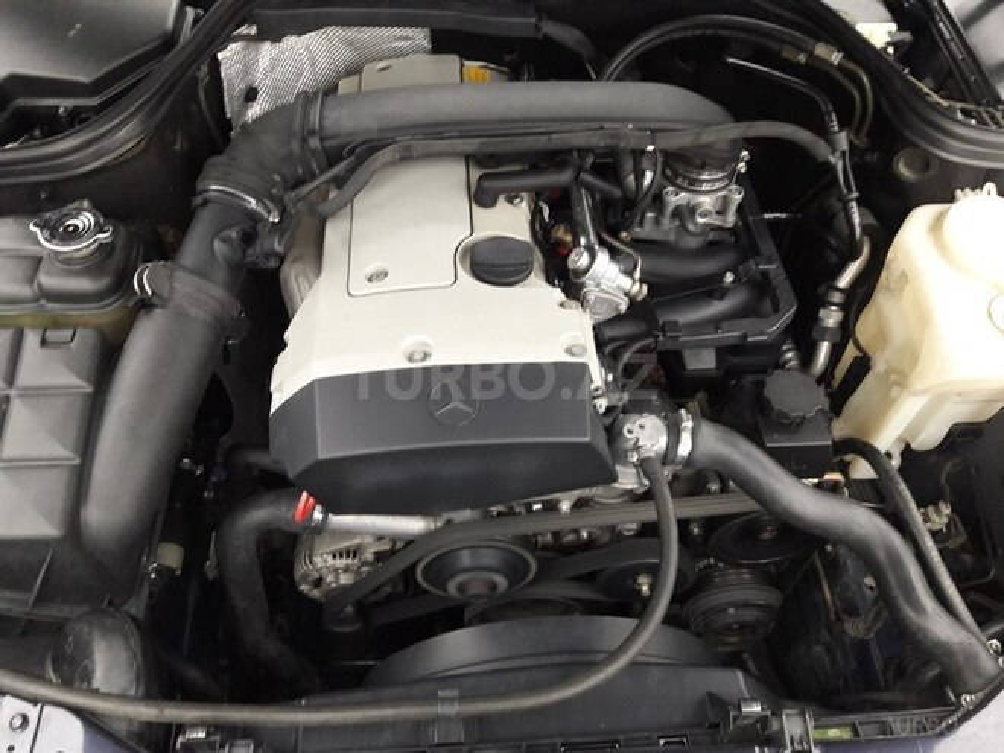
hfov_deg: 63.4
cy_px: 376
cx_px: 502
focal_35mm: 28
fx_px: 812
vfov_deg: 49.7
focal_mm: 3.7
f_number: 1.9
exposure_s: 1/17
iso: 200
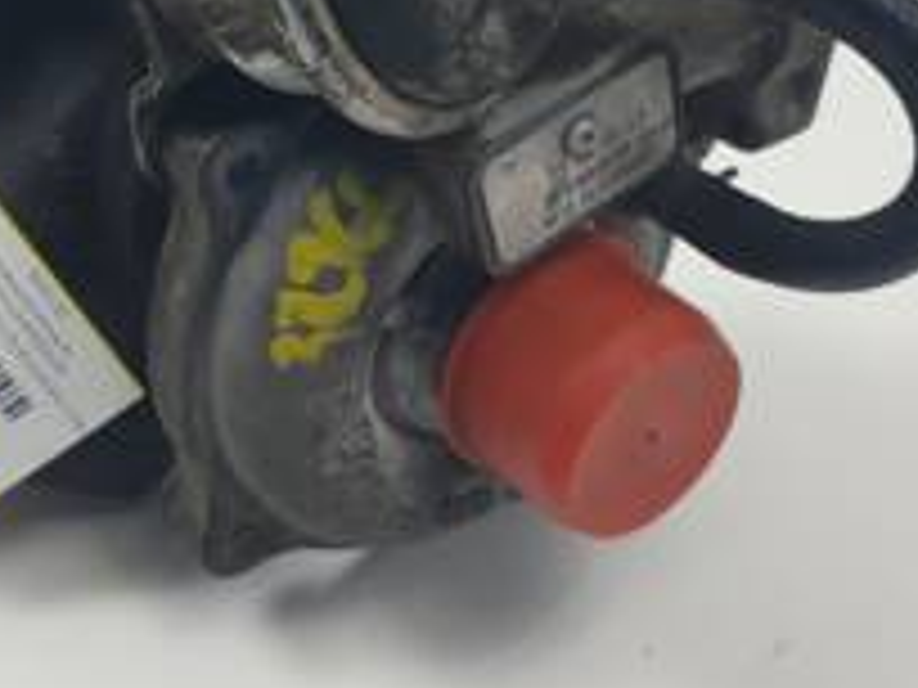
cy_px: 126
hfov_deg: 37.3
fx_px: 1352
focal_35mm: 51
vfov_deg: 27.9
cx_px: 342
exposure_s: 1/221
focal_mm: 4.3
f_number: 2.4
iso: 50
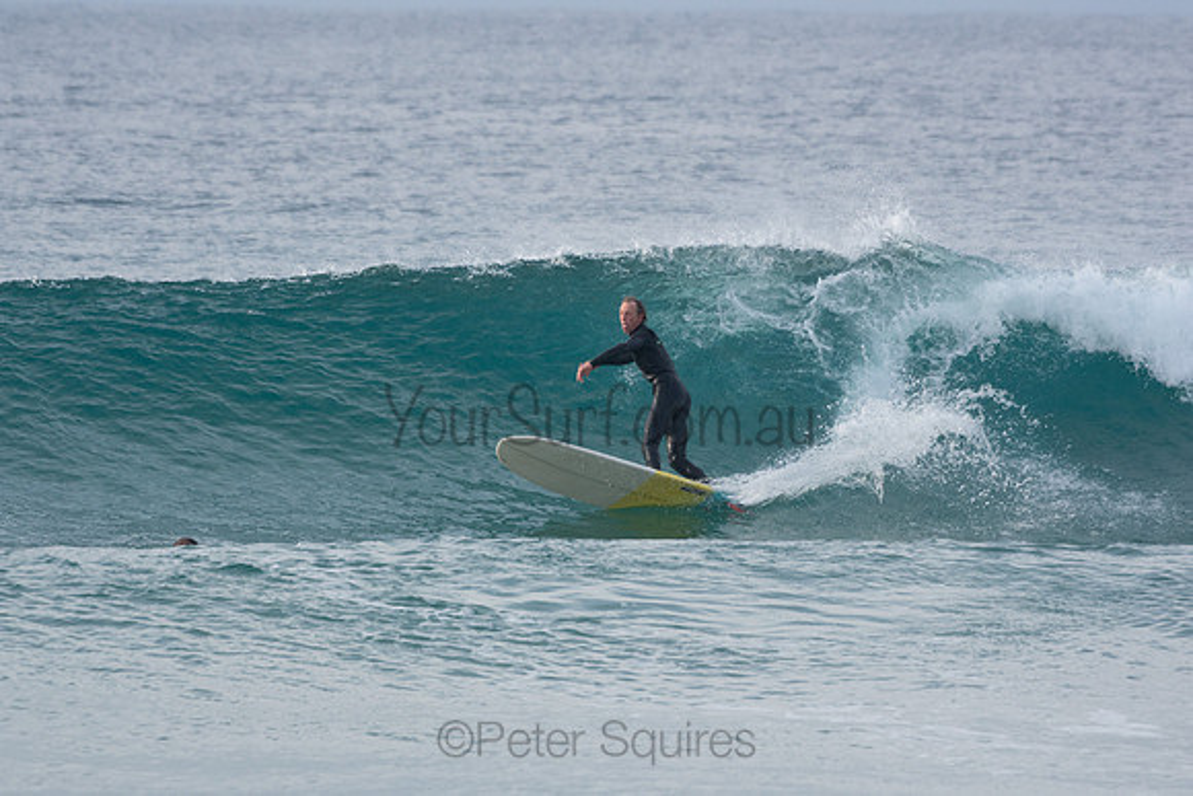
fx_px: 15910
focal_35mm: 480
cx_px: 596
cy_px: 398
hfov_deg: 4.3
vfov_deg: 2.9
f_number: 5.6
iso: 640
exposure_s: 1/1600
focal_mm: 320
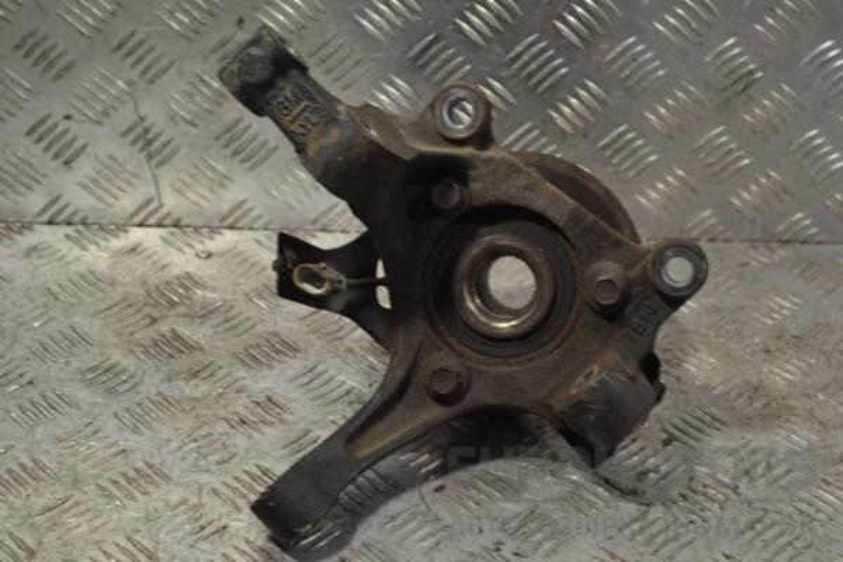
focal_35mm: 72
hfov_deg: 28.1
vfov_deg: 18.9
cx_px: 422
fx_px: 1686
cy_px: 281
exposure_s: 1/30
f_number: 5.6
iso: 200
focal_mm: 48
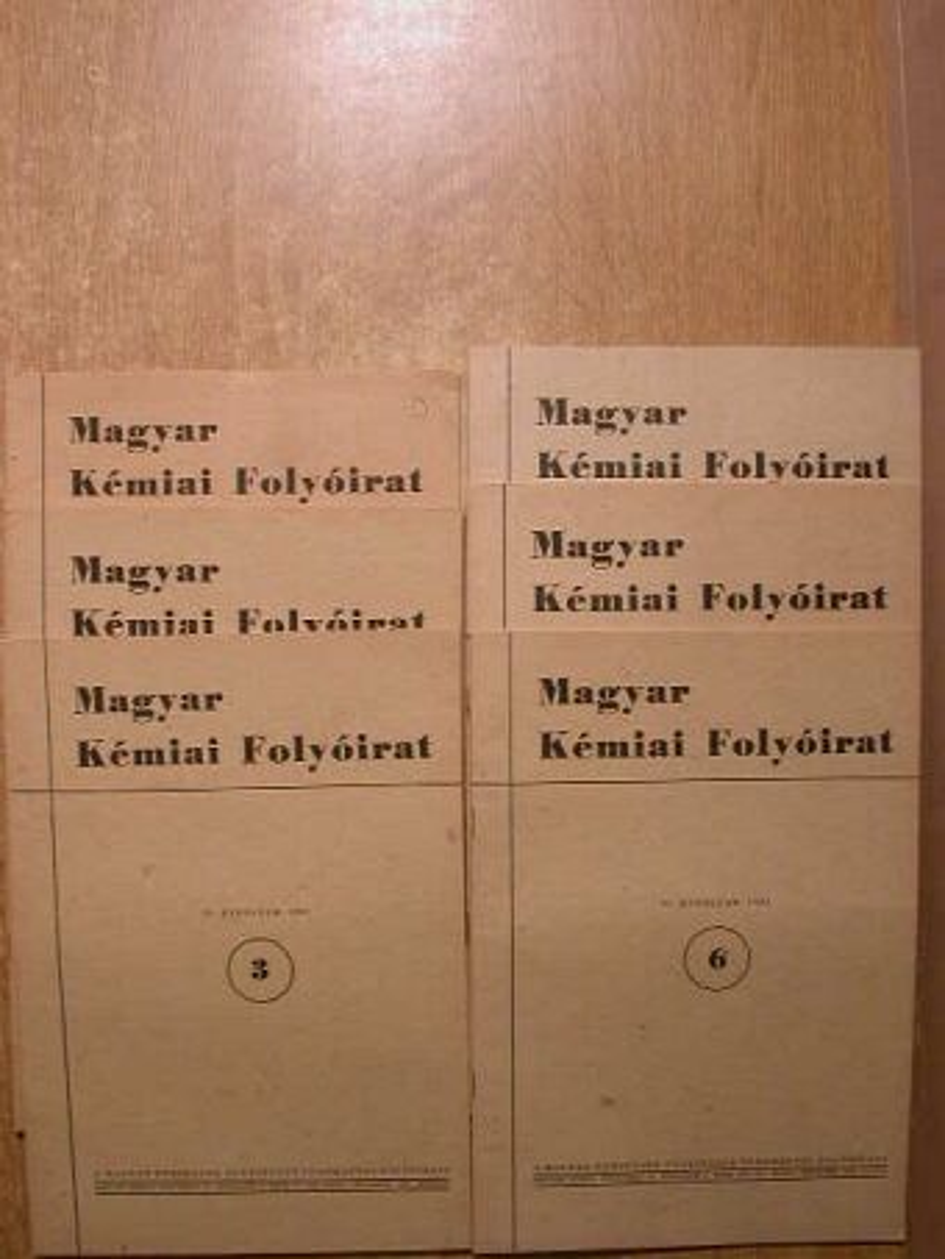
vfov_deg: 47.9
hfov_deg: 36.8
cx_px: 472
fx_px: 1419
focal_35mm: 39
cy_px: 630
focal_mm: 8.2
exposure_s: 1/108
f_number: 3.8
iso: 100
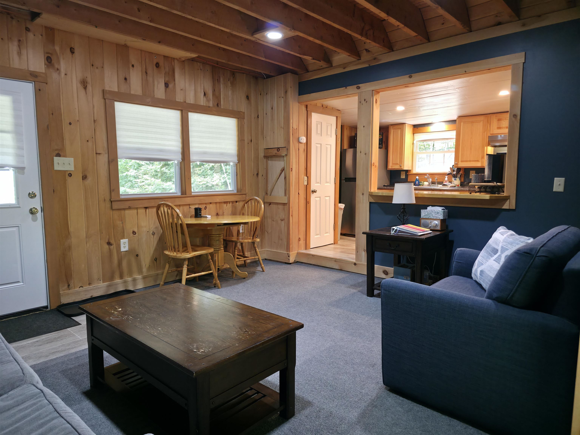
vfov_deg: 58.9
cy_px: 218
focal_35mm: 23
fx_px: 385
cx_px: 290
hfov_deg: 73.9
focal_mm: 6.3
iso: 250
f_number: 1.7
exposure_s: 1/60
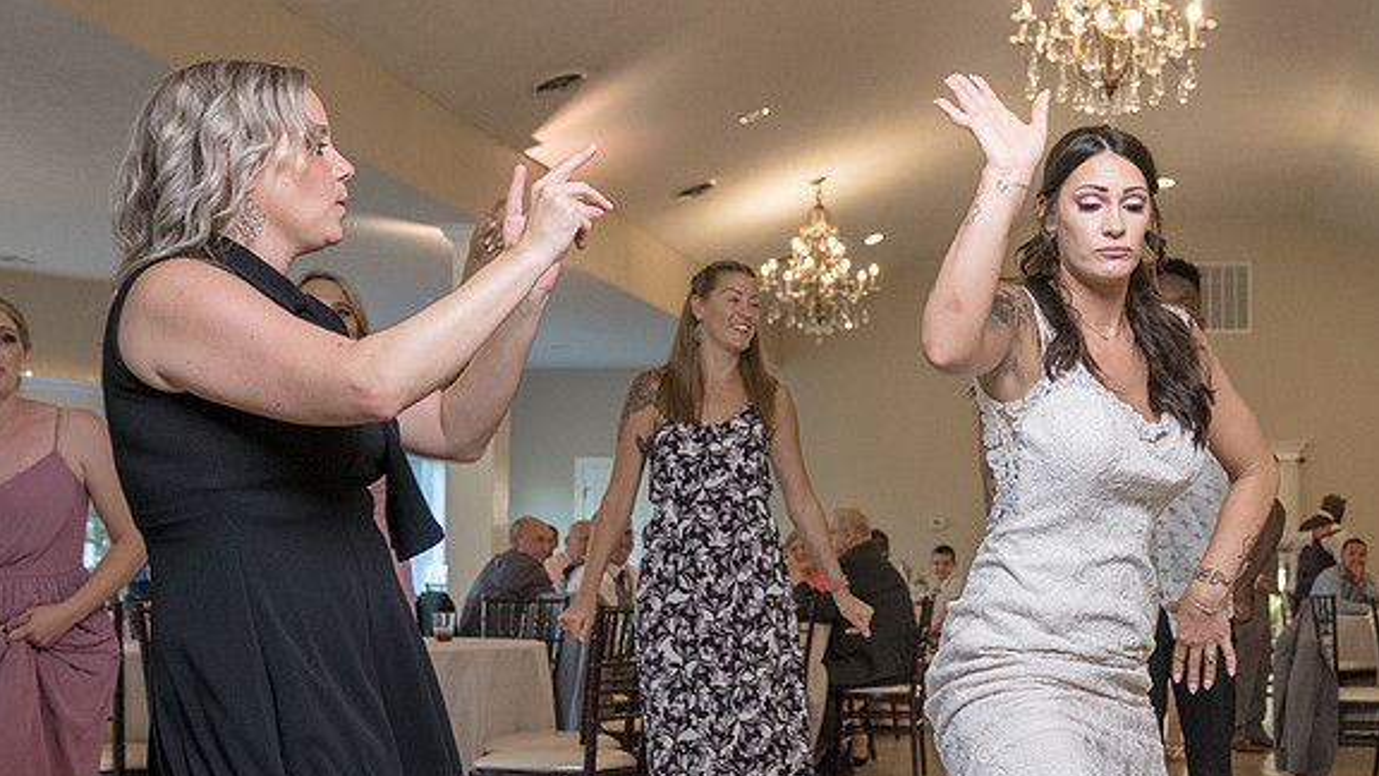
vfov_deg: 21.8
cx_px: 1085
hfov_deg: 36.7
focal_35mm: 55
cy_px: 504
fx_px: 2011
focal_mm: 32
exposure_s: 1/250
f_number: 4
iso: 2000
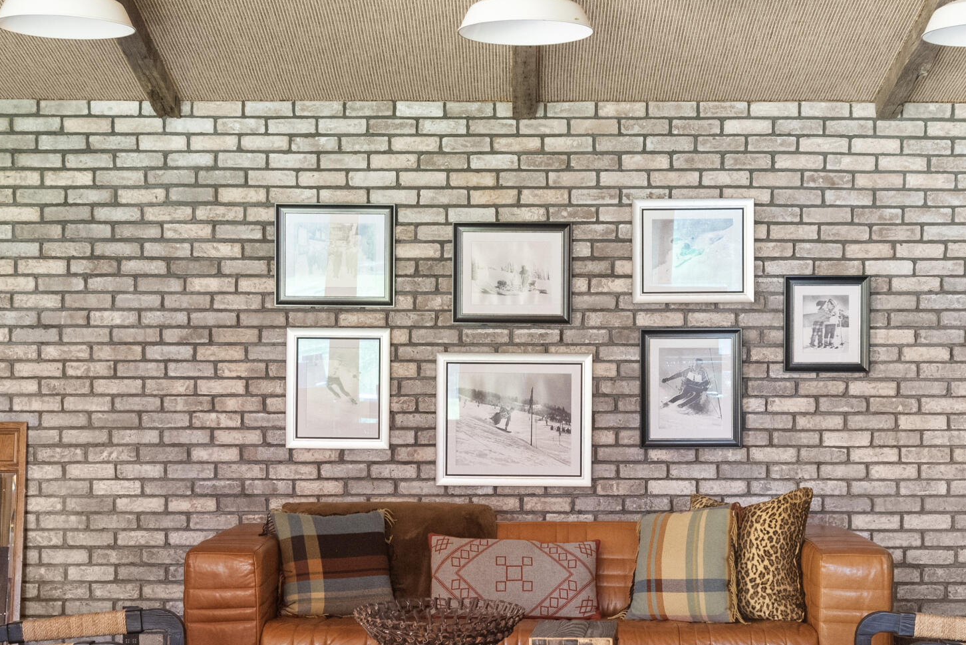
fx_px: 1664
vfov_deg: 21.9
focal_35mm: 62
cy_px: 367
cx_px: 524
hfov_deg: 32.4
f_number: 7.1
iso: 2500
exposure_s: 1/5
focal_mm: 30
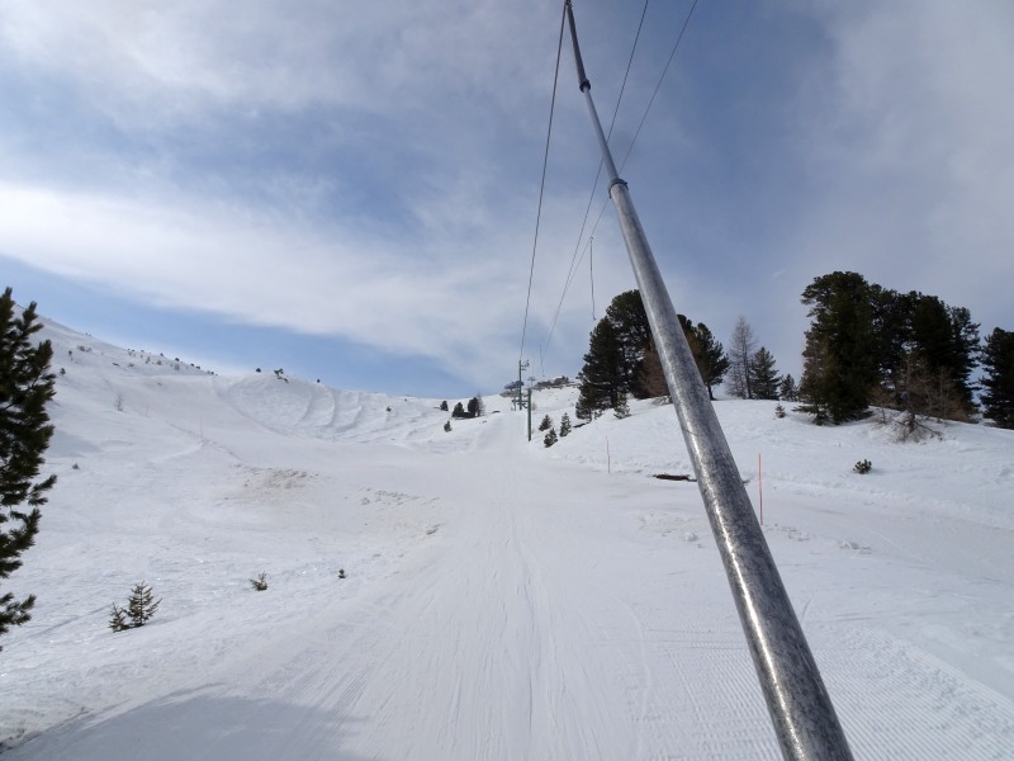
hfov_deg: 71.6
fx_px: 703
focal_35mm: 24
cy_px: 380
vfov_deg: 56.8
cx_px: 507
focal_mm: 4.1
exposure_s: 1/2000
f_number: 4
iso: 80
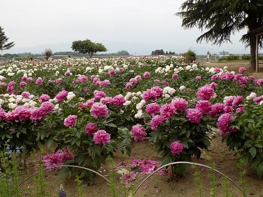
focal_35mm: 46
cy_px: 98
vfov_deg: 31.5
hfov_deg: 41.2
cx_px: 132
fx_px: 349
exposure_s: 1/400
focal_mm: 8.1
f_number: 3.7
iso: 80
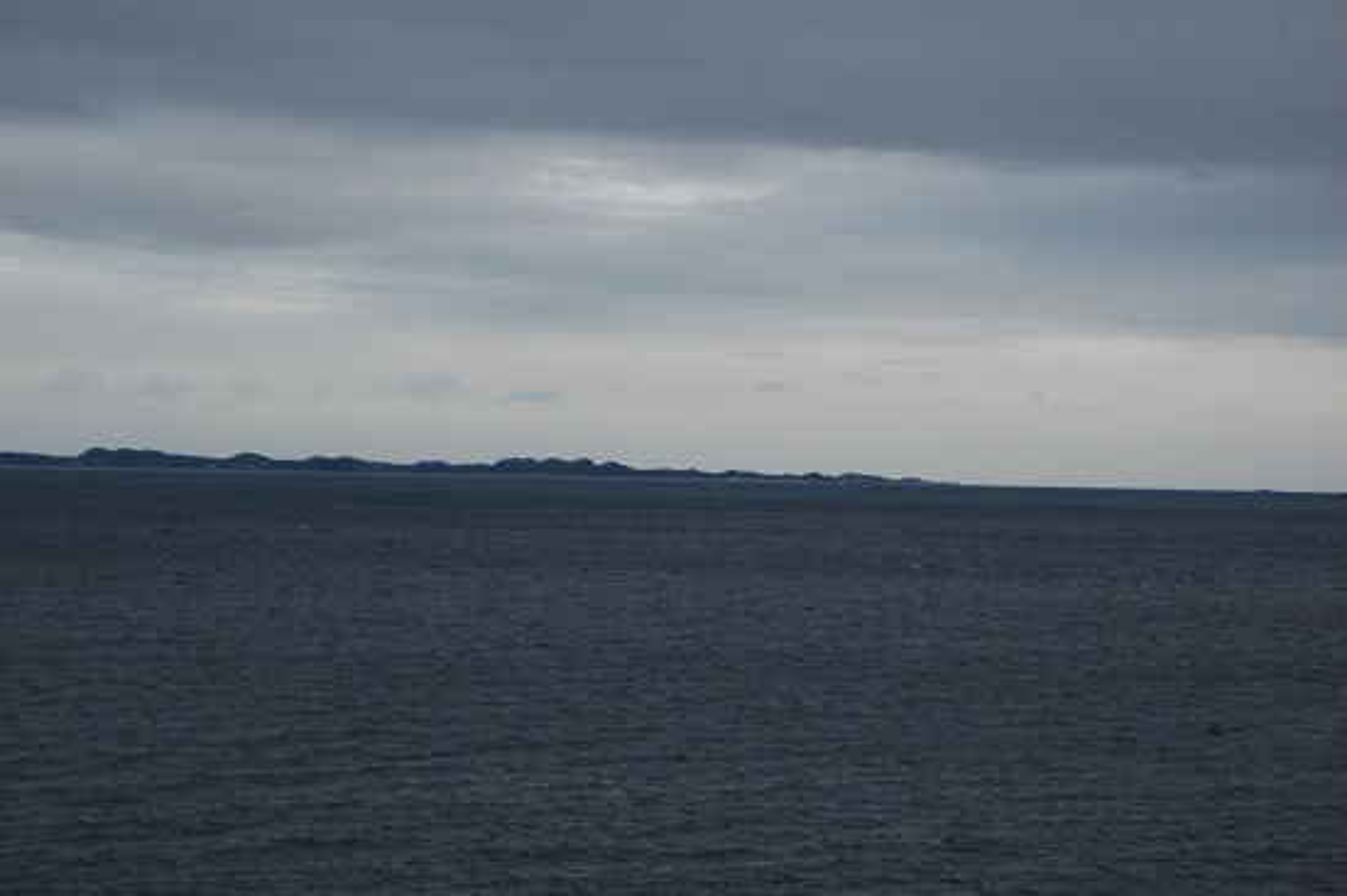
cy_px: 448
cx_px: 674
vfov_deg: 16.5
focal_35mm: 82
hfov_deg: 24.6
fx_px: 3085
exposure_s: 1/100
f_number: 9
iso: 400
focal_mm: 55
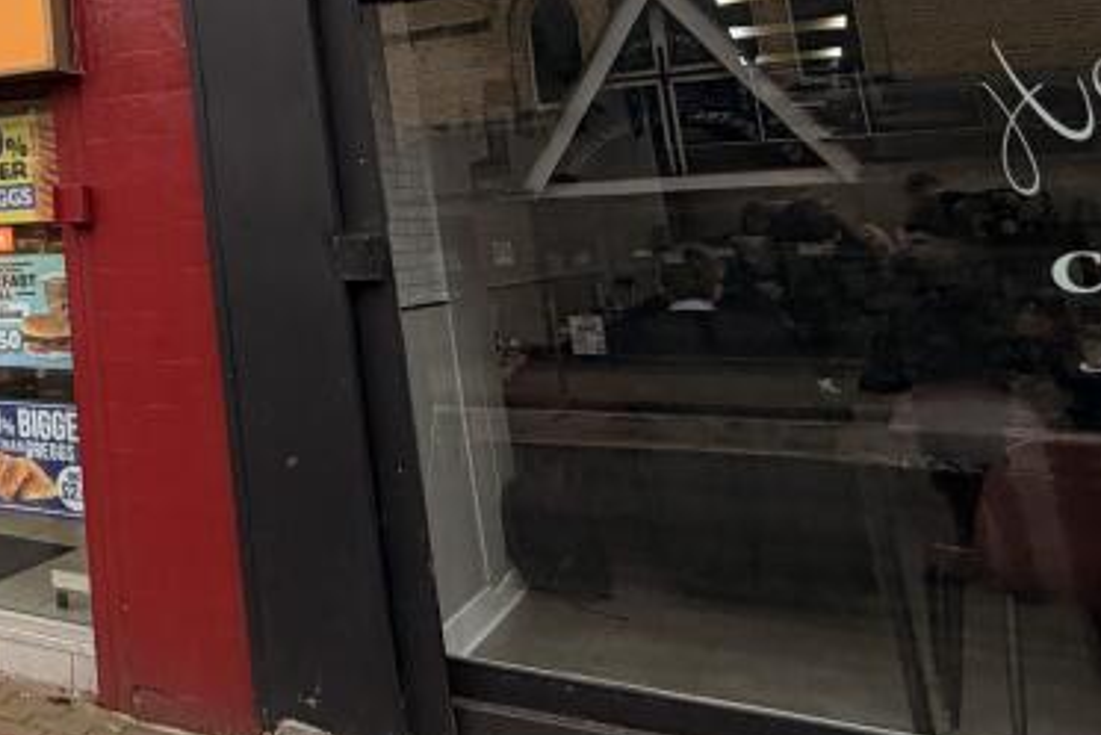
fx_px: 1224
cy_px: 24
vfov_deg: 31.3
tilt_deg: +11.6
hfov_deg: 34.7
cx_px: -316
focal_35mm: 40
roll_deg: +1.7
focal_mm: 2.22
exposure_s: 1/502
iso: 50
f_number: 2.2
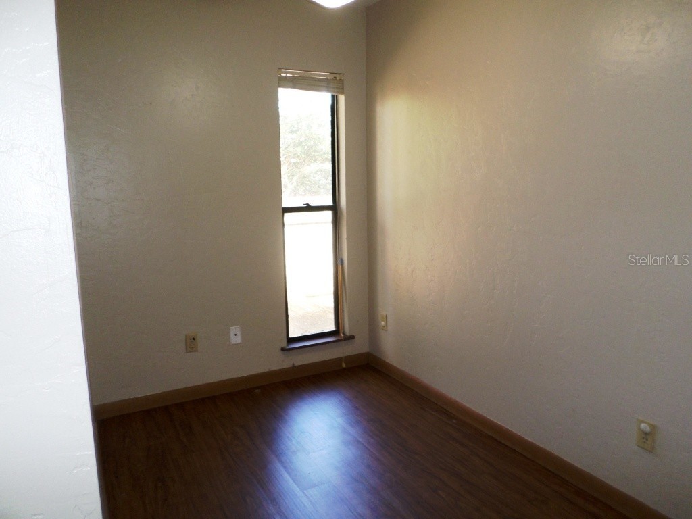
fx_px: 500
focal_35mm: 25
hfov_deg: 69.4
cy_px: 260
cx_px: 346
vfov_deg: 54.9
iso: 100
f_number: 2.5
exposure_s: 1/30
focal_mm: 4.5
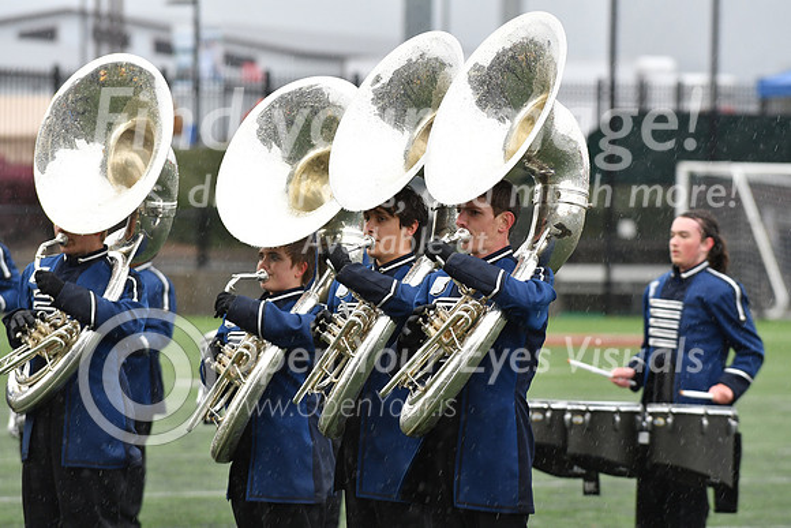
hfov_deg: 6.9
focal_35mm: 300
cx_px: 396
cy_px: 264
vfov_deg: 4.6
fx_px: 6593
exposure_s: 1/500
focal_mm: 200
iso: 640
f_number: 5
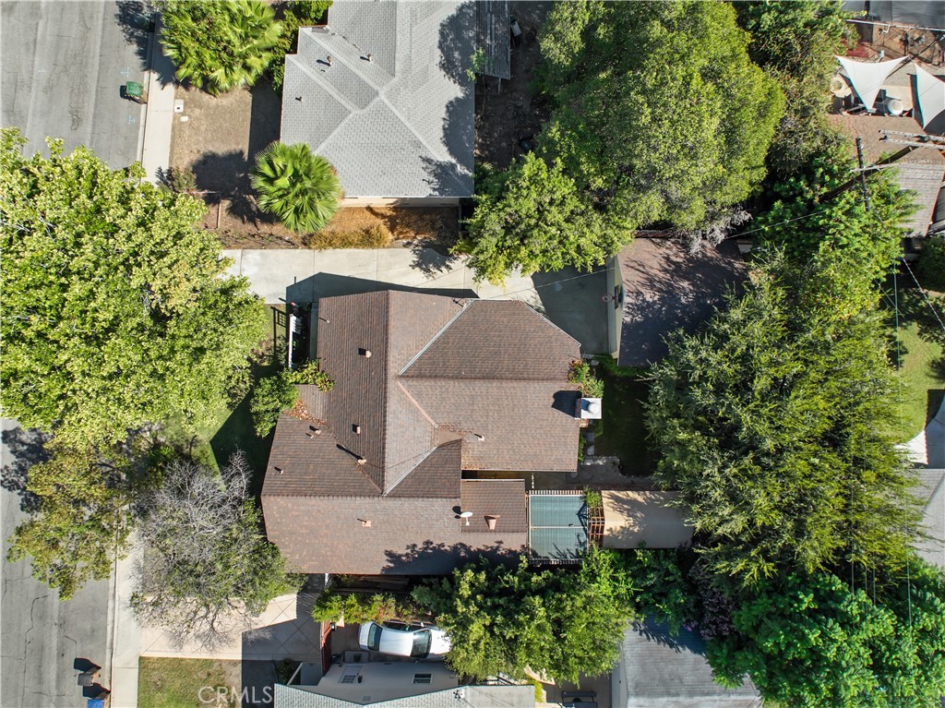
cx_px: 472
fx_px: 655
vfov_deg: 56.8
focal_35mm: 24
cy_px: 354
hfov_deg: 71.6
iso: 100
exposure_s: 1/1000
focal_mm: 12.29
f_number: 2.8
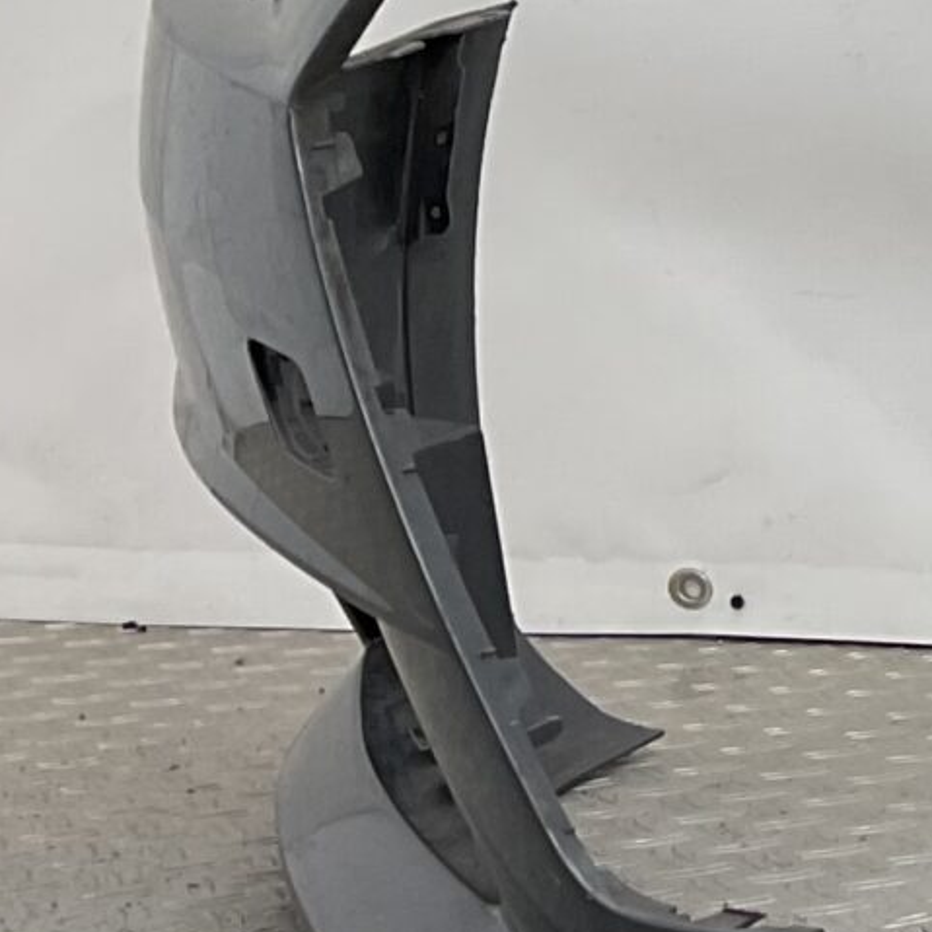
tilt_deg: -6.8
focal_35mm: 137
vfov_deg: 12.7
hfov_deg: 10.4
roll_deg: -2.7
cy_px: 243
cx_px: 2442
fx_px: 4173
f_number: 1.8
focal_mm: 3
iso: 16
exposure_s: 1/100
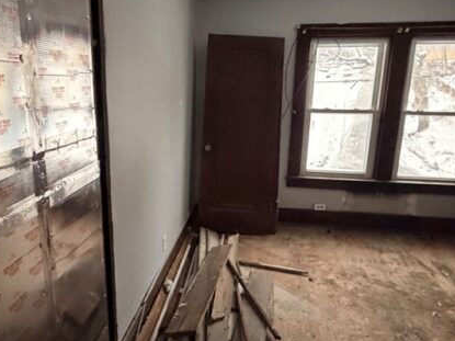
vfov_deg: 51.3
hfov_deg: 65.1
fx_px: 355
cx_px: 196
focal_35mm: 27
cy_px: 164
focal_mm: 2.22
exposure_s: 1/40
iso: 1250
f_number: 2.2
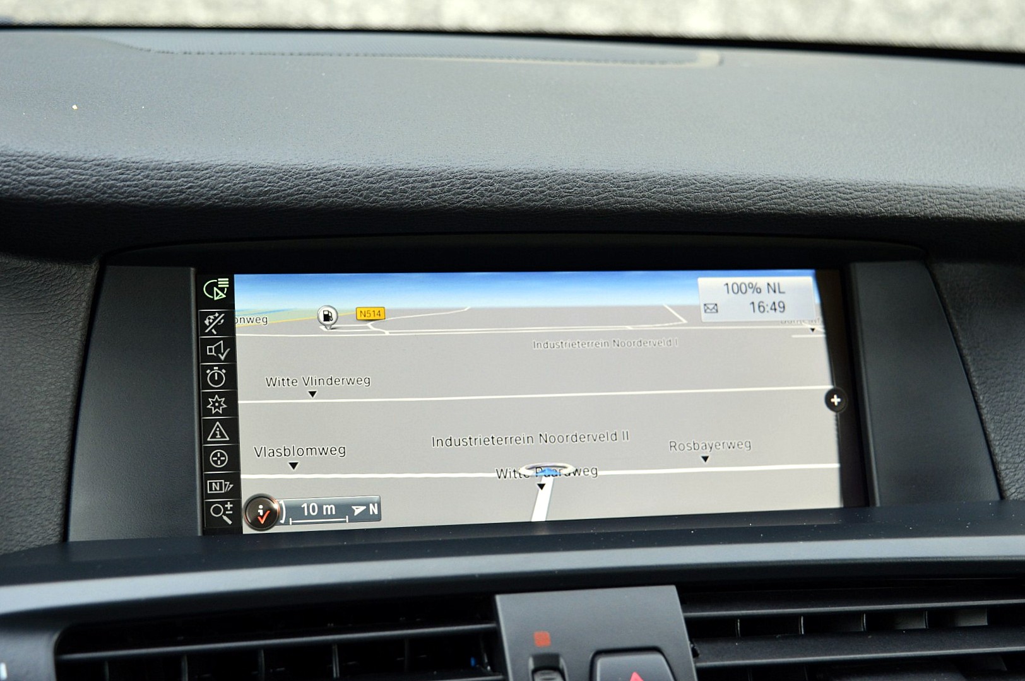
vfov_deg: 23.7
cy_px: 340
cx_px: 512
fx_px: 1622
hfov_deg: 35.1
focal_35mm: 57
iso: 800
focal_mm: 38
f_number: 6.3
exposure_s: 1/60
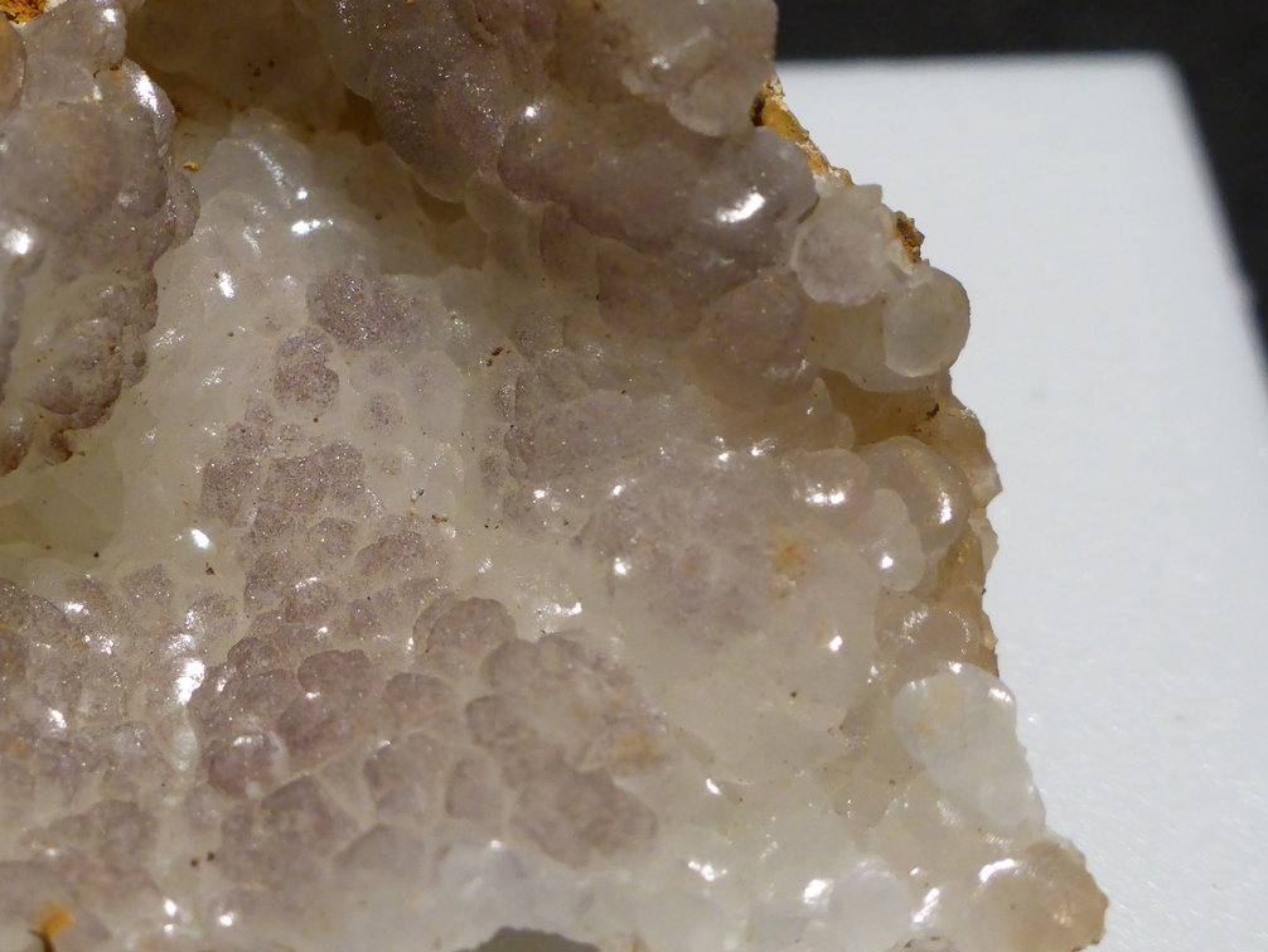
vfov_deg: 15.2
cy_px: 426
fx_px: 3554
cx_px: 403
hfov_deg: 20.1
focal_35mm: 97
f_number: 4.7
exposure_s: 1/60
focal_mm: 10.3
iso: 400
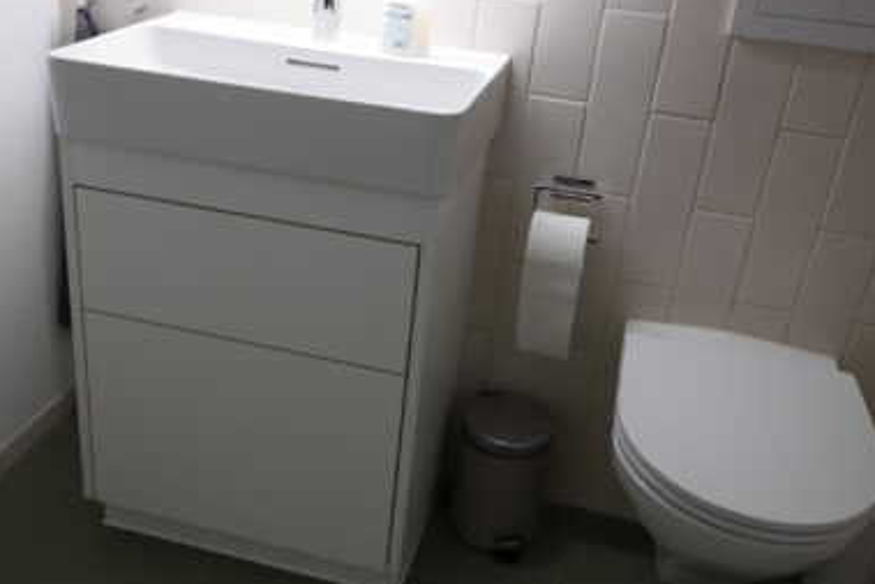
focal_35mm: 38
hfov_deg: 50.6
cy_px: 305
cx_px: 392
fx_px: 924
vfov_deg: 35.1
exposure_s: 1/60
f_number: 2.4
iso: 200
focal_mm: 16
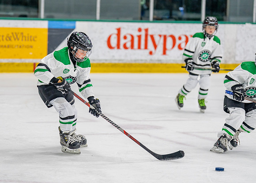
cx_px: 94
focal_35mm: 159
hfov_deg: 12.6
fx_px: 1154
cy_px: 83
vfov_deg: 9.1
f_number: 2.8
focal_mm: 125
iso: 1000
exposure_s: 1/1600
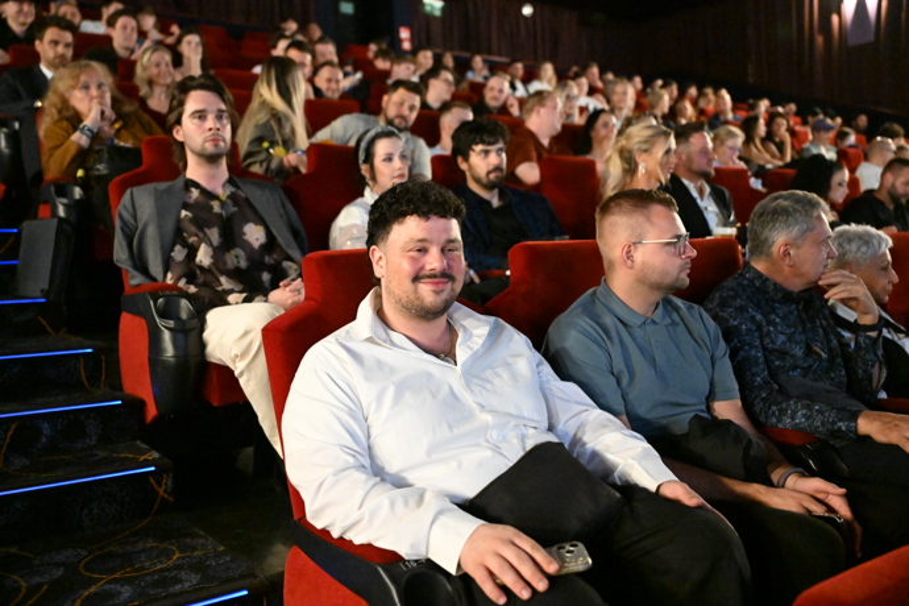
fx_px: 846
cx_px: 454
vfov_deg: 39.4
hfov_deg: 56.5
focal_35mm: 34
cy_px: 303
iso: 20000
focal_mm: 33.5
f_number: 2.8
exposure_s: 1/80
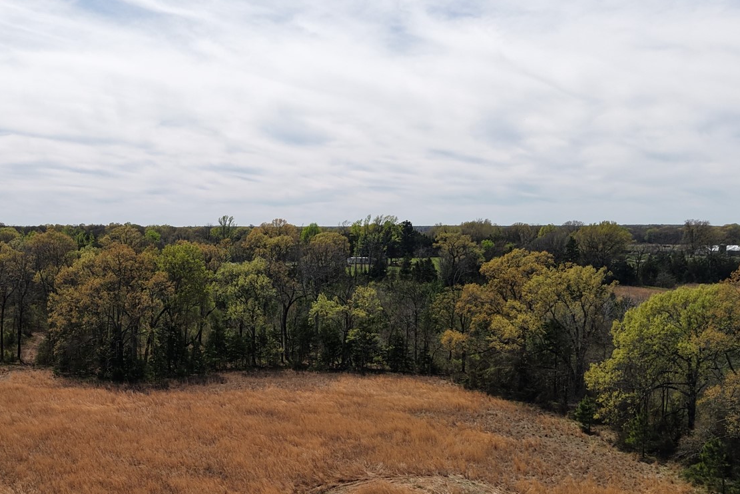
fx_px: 946
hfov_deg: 41.4
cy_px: 408
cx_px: 177
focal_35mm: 46
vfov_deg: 28.5
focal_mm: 8.67
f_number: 1.8
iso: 100
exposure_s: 1/1600
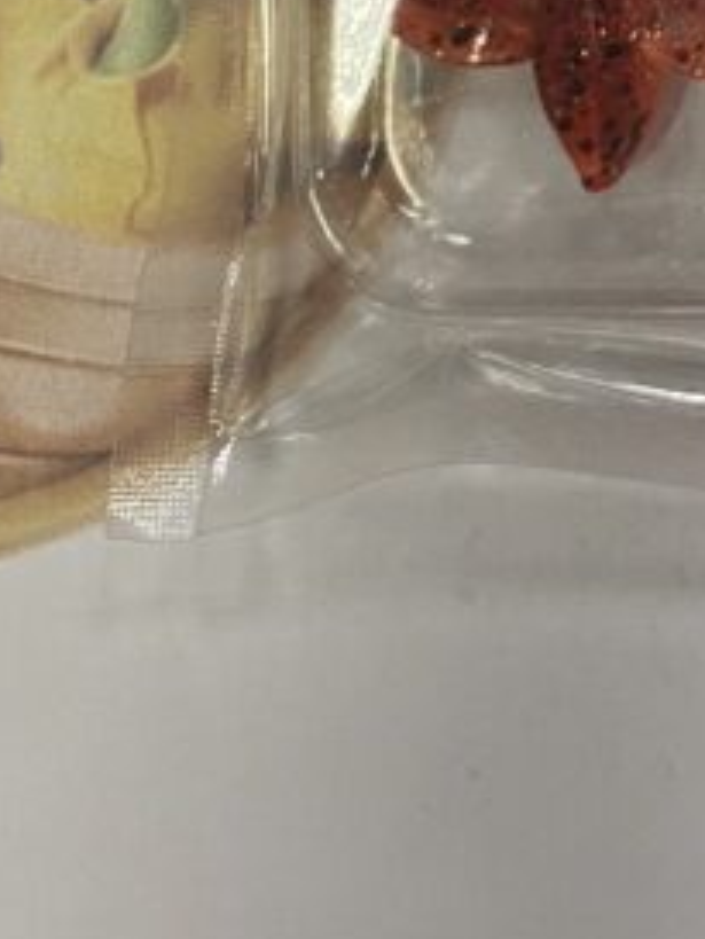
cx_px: 1689
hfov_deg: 10.2
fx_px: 3446
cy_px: -927
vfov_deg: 13.4
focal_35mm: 127
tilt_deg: -85.3
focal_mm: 4.25
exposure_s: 1/60
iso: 100
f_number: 1.8
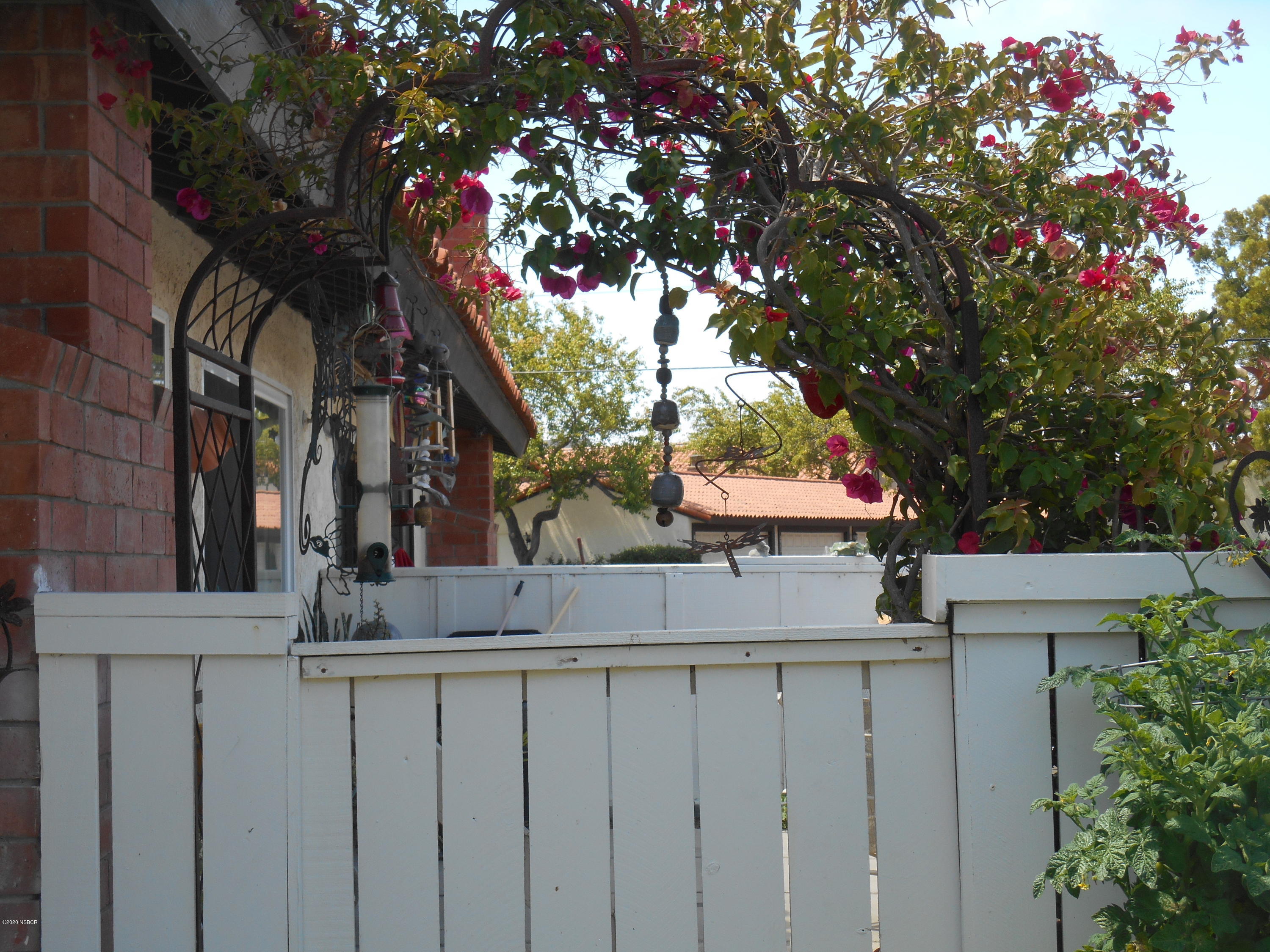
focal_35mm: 61
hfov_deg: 31.7
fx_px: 2238
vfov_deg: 24.0
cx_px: 635
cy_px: 476
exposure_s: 1/250
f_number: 4.4
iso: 80
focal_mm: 10.9
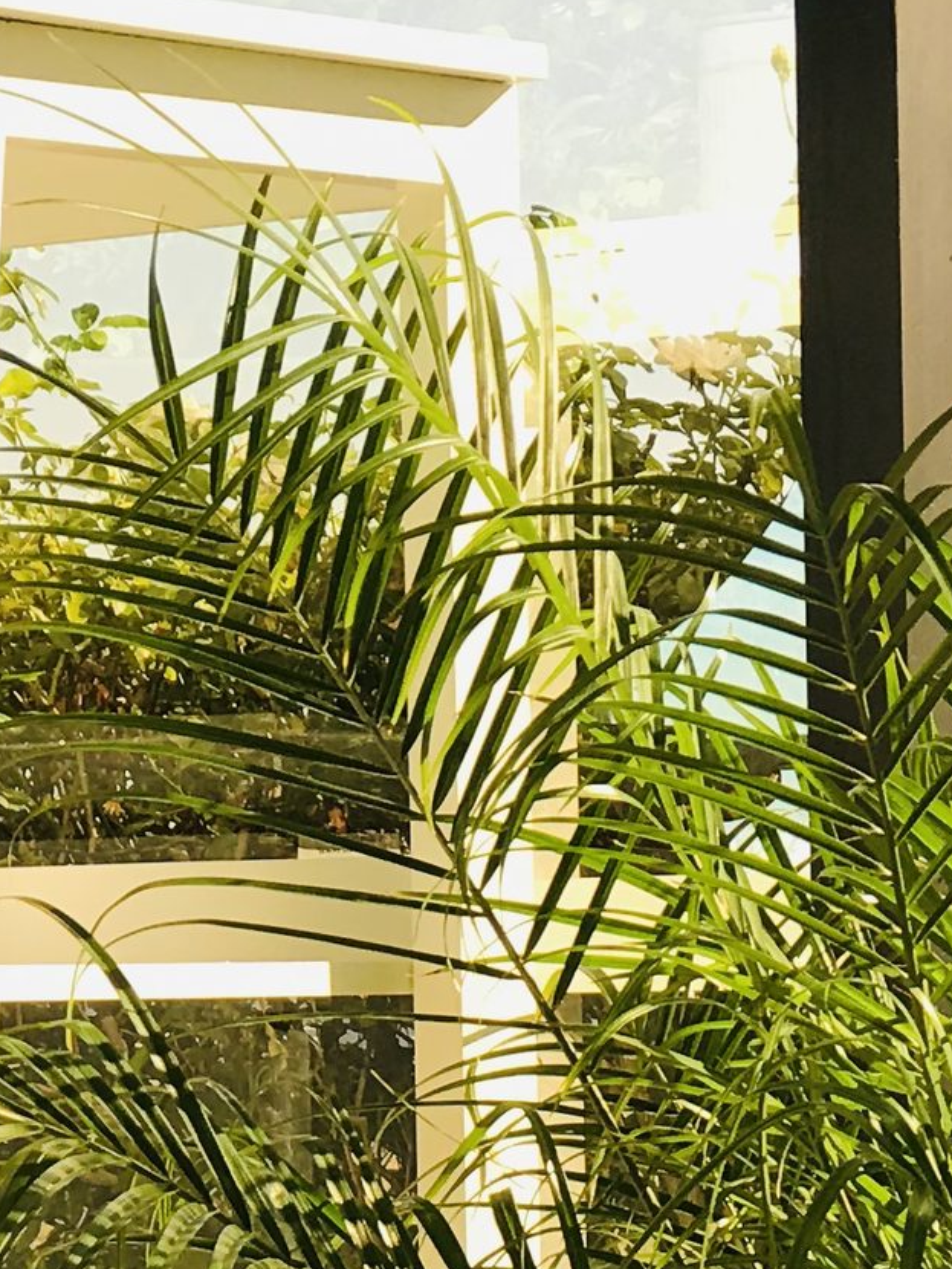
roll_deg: +1.5
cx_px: 906
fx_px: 7550
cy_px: 1761
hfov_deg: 7.2
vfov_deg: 9.4
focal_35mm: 206
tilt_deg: -4.9
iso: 25
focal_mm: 6.6
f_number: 2.8
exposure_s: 1/120
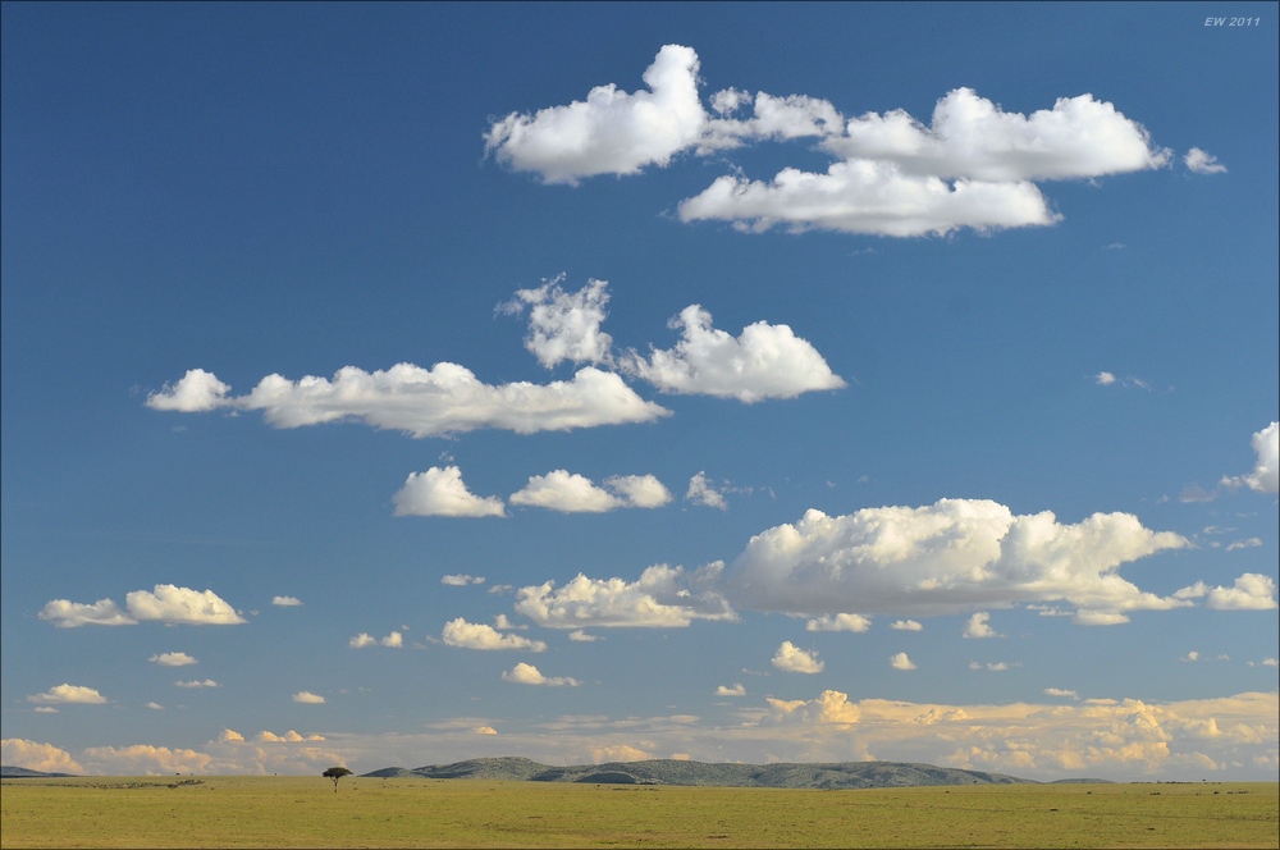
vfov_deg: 13.0
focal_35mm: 105
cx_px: 640
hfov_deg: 19.5
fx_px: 3728
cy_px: 425
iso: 320
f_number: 6.3
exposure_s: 1/320
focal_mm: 70
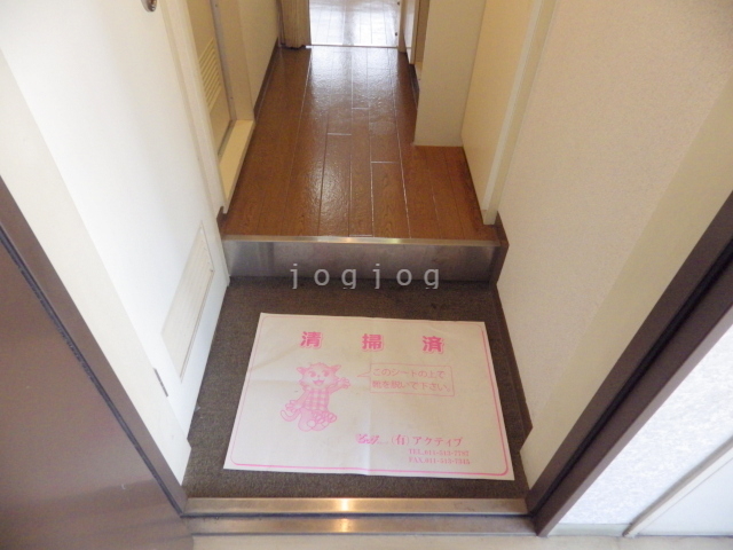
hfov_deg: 76.4
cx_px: 366
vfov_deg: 61.1
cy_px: 275
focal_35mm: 22
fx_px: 466
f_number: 3.1
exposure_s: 1/45
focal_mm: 4
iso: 500
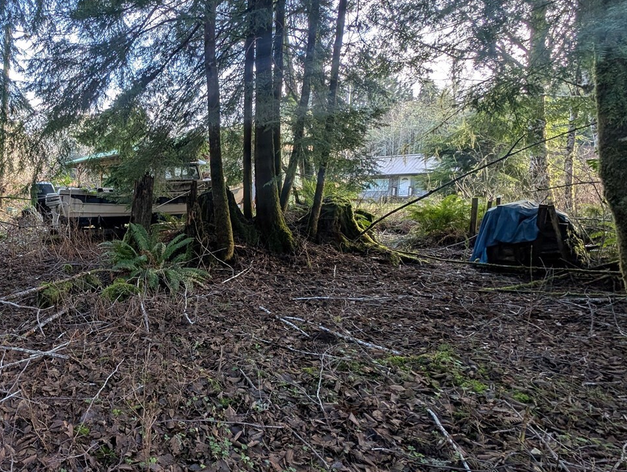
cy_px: 248
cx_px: 116
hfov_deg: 72.4
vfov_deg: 66.0
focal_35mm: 20
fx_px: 363
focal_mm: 2.23
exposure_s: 1/156
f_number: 1.95
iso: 66
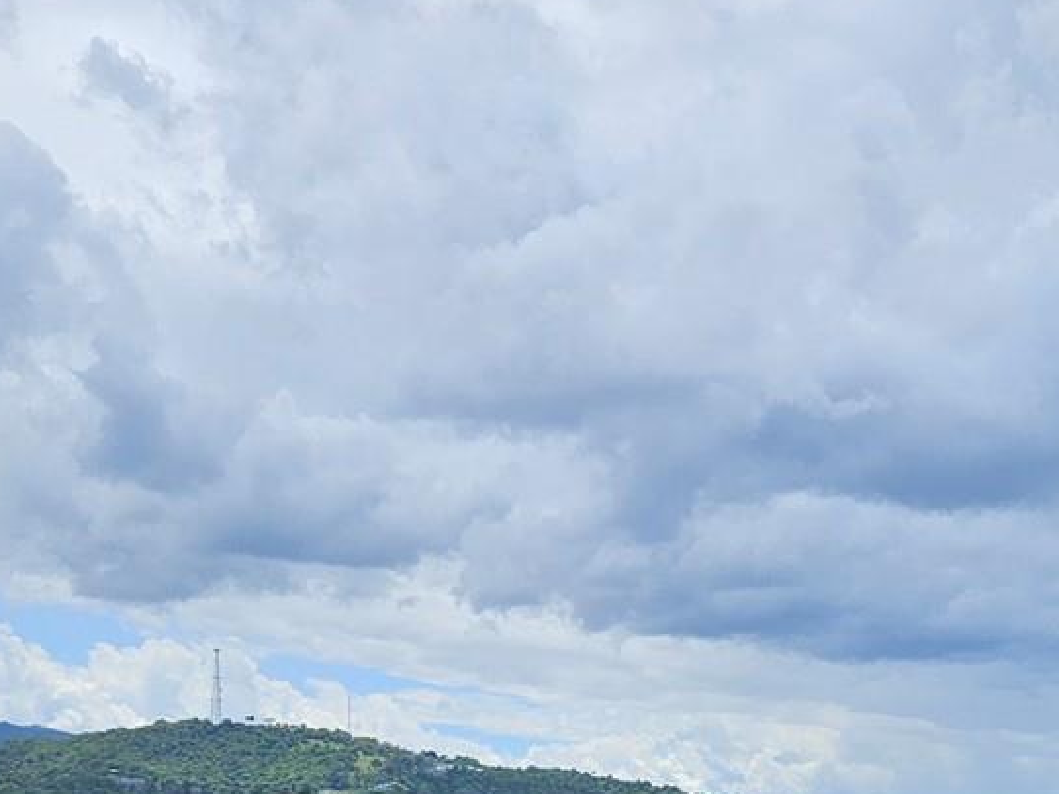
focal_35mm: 68
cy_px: 1025
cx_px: 824
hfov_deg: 28.0
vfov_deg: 19.9
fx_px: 2081
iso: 25
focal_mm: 5.4
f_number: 1.8
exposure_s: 1/3009
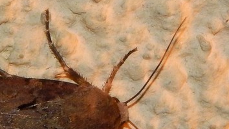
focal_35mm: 656
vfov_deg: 1.9
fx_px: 3983
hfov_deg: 3.3
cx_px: 12
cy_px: 121
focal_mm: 44.9
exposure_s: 1/30
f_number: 5.6
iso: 200
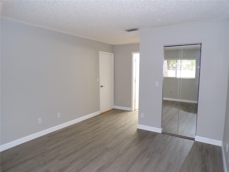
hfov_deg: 71.6
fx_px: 159
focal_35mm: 24
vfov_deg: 56.8
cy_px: 86
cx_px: 114
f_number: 3
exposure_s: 1/17
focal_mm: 4.3
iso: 309
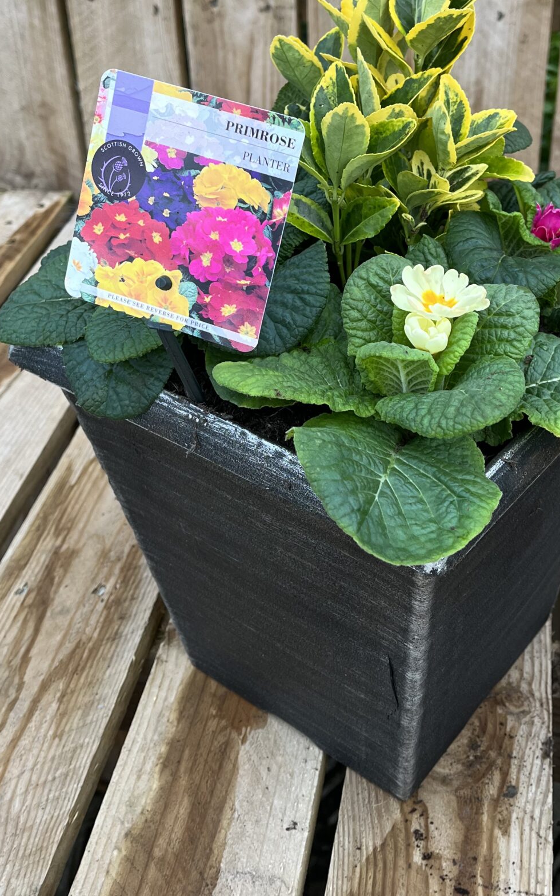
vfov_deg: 43.8
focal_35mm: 45
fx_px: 1099
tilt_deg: -32.9
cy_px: 302
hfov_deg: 28.4
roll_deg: +1.0
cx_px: 362
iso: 40
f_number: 1.6
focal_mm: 5.1
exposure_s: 1/122
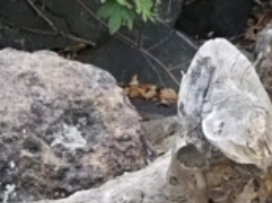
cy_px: 297
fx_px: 1396
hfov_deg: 11.0
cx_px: 270
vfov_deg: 8.2
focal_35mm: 178
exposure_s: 1/162
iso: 20
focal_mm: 4
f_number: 2.2
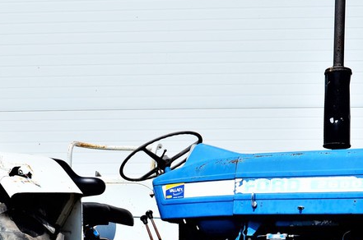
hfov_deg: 22.3
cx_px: 153
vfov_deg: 14.6
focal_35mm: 91
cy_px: 257
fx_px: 920
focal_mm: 21
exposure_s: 1/1000
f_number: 7.1
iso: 125
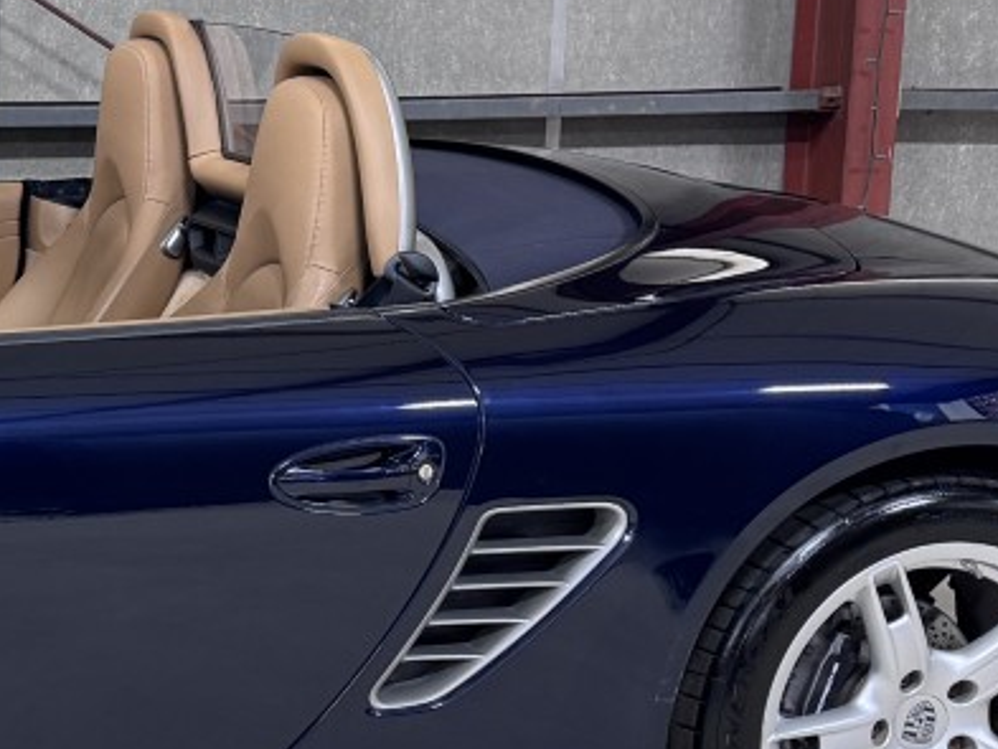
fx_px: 2538
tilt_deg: -10.8
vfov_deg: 16.8
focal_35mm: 88
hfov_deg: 20.6
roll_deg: -0.4
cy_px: 315
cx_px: -229
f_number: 1.78
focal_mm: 6.76
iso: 160
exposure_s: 1/60
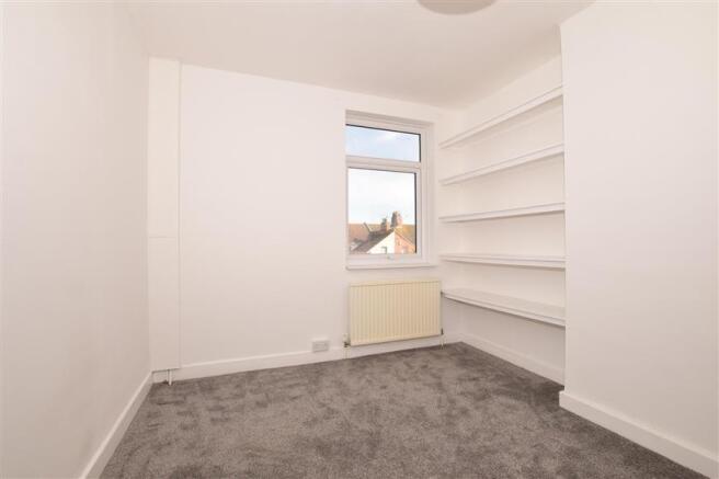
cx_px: 360
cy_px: 240
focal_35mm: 15
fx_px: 299
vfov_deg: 77.3
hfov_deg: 100.4
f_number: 16
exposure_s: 1/200
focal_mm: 10
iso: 400
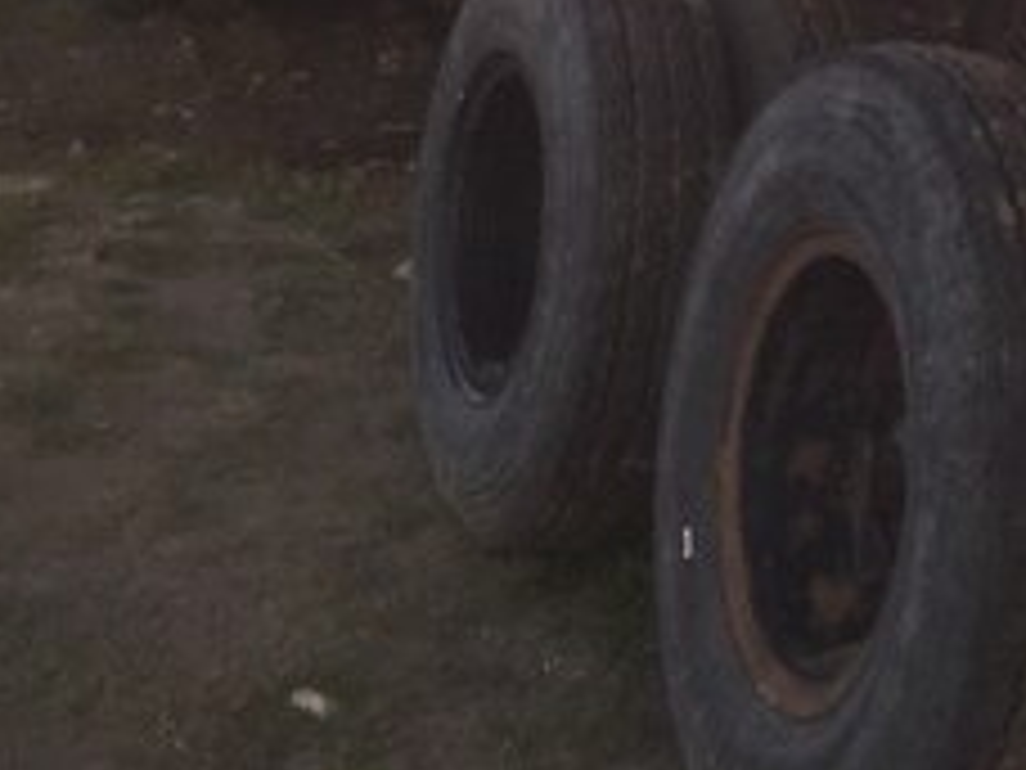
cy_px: -335
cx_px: 940
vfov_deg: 16.3
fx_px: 2490
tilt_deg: +0.1
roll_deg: -7.1
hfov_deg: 22.7
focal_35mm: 84
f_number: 2.2
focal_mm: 4.15
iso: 32
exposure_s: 1/377
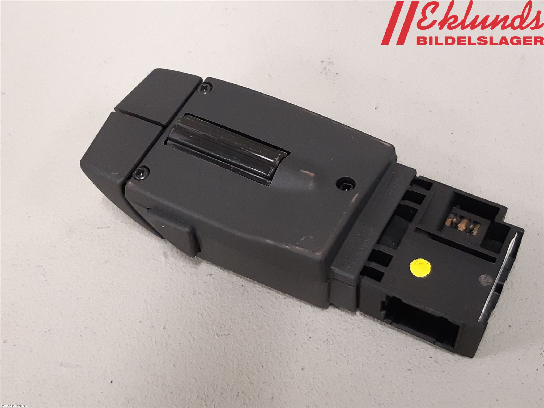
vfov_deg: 53.1
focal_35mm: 26
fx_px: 409
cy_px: 204
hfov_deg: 67.3
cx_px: 272
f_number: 1.7
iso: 250
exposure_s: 1/50
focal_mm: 3.93
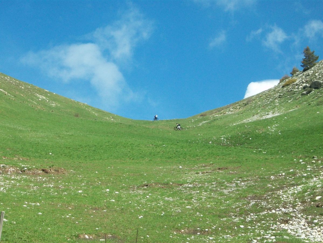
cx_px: 162
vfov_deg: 14.5
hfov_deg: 19.3
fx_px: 952
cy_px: 122
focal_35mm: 102
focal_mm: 17.1
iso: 80
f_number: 5.1
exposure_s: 1/400
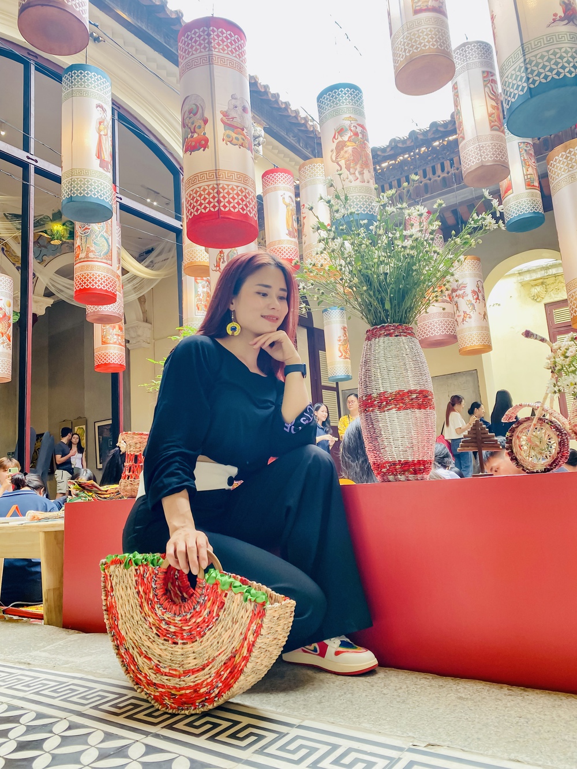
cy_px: 384
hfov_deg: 53.0
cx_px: 288
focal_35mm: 26
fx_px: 578
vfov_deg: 67.3
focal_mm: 4.25
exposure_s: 1/100
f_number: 1.8
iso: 50
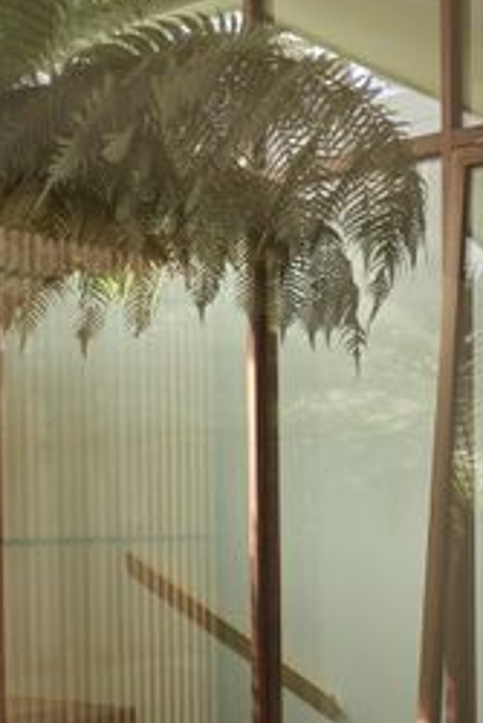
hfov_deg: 20.8
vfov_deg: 30.4
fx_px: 1306
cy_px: 548
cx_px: 354
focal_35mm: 65
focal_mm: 50.8
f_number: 16
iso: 160
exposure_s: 1/5
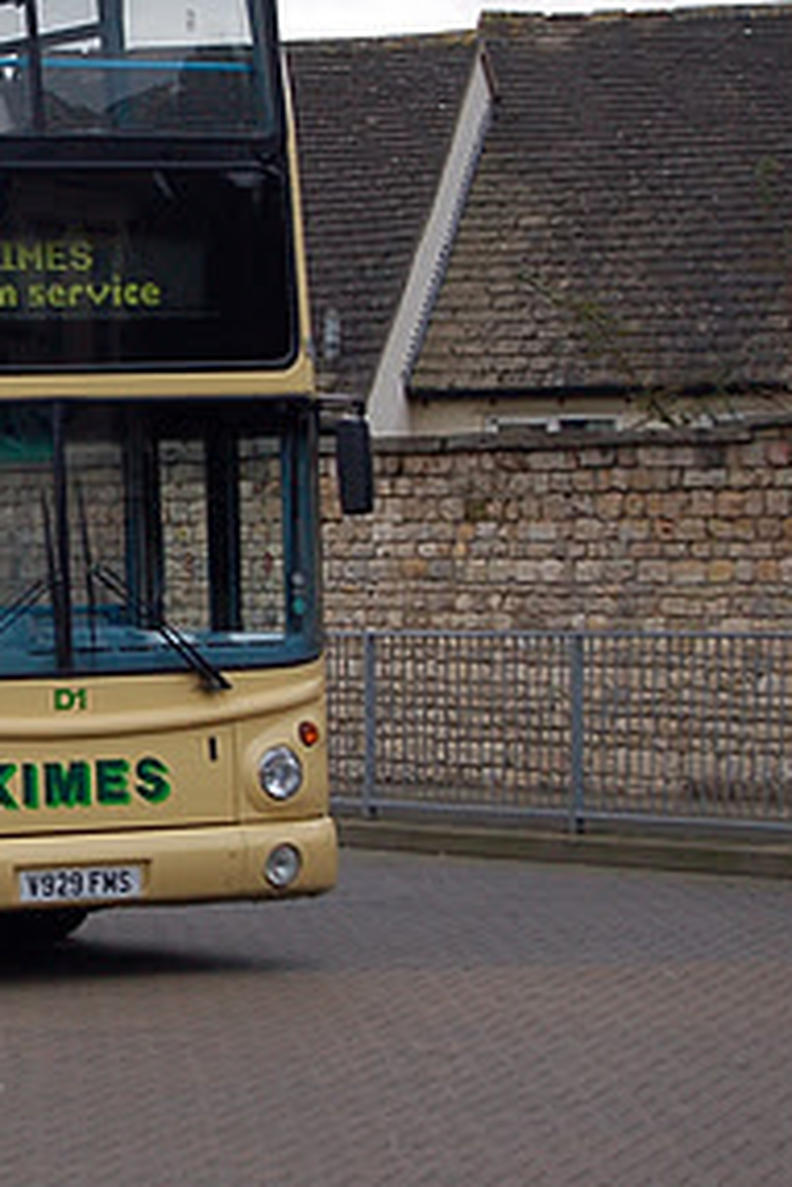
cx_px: -270
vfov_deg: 12.3
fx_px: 5504
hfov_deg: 8.1
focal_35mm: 167
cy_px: 421
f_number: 5.6
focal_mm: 55
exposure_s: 1/80
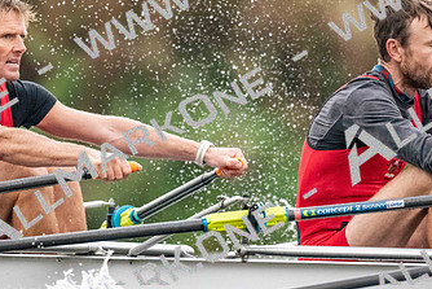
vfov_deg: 1.3
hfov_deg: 2.0
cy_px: 63
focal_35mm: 1043
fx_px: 12521
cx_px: 234
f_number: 4
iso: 8000
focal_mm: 600
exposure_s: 1/2500
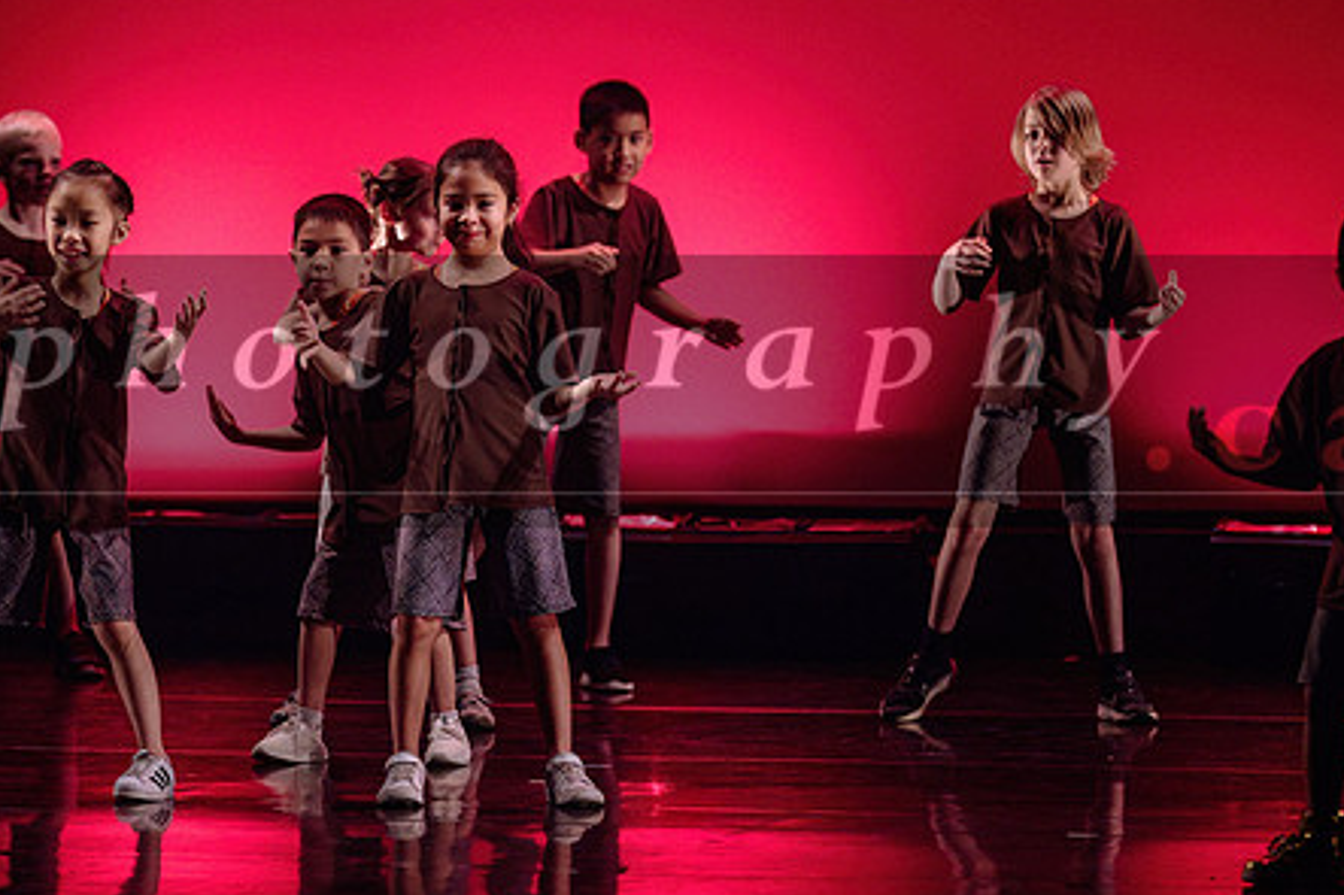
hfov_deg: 10.2
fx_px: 7538
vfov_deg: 6.8
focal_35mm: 202
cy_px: 292
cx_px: 393
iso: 1600
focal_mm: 130
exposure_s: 1/320
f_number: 2.8
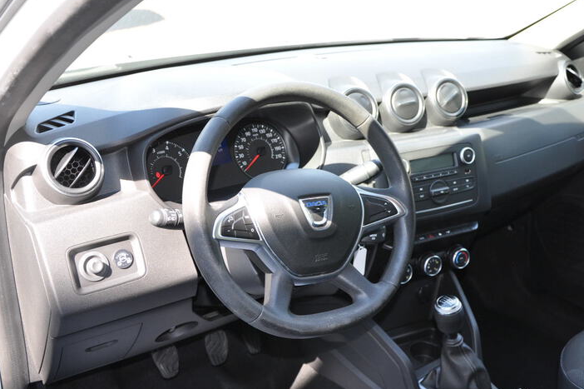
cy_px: 209
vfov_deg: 32.6
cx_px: 304
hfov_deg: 47.4
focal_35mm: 41
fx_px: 665
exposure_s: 1/125
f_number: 3.8
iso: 400
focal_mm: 24
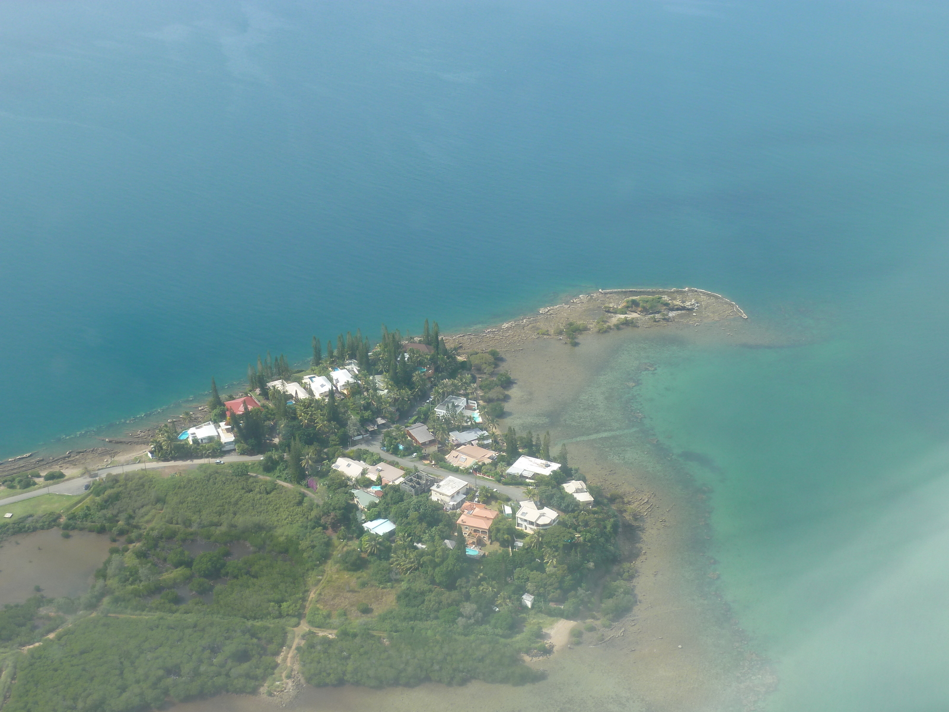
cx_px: 474
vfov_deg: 30.3
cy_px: 356
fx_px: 1316
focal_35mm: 48
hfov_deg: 39.7
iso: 80
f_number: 4
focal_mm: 7.9
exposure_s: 1/320
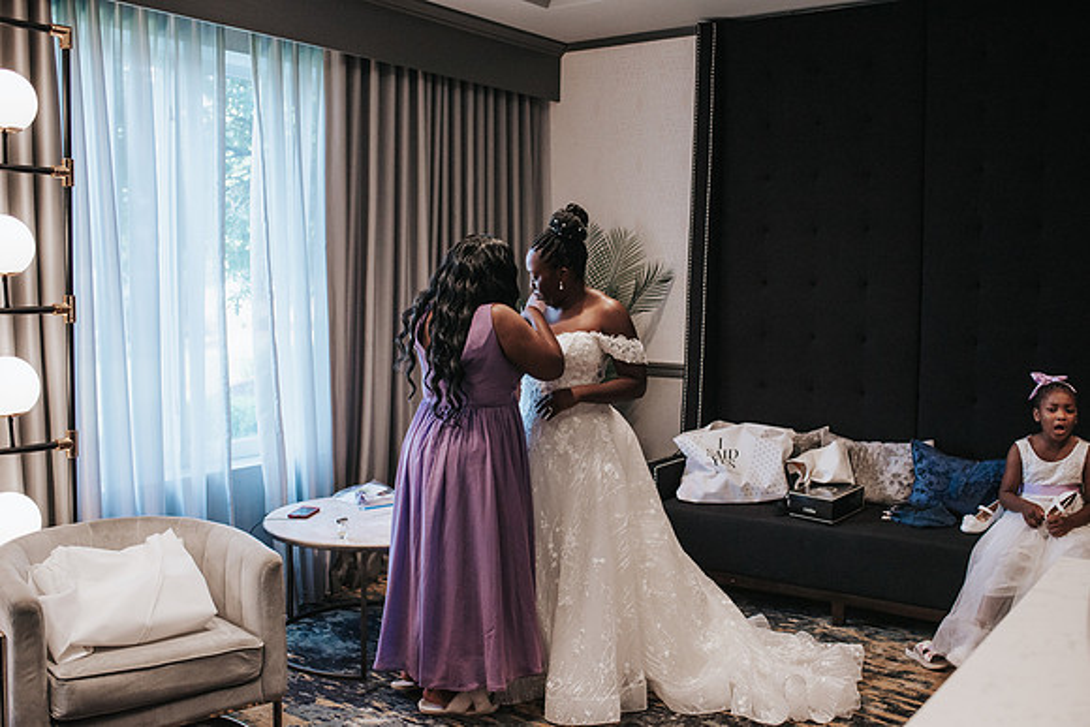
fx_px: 1100
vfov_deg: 36.6
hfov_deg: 52.7
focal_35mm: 36
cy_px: 357
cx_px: 554
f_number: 3.2
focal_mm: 35
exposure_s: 1/800
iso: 1000
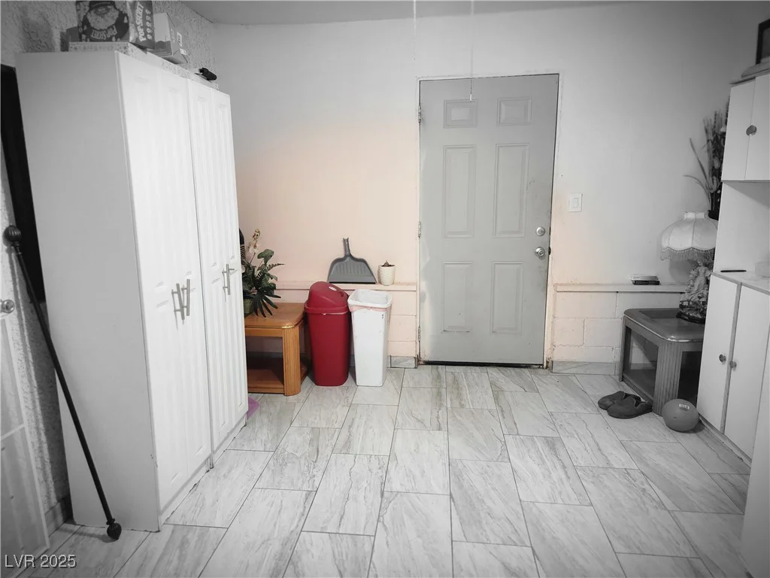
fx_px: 512
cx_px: 385
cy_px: 289
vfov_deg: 58.9
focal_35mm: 23
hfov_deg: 73.9
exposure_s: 1/120
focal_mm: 5.4
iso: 800
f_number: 1.8
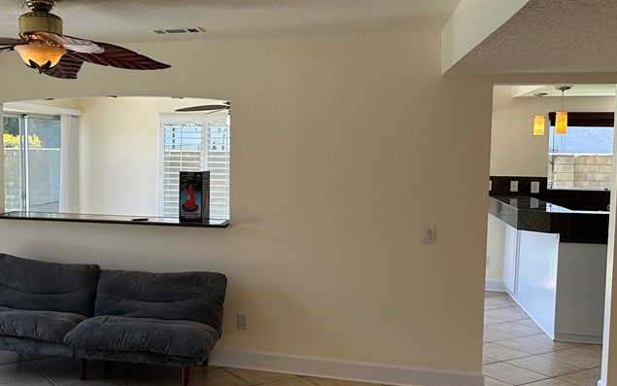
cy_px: 191
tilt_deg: -2.9
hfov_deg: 46.3
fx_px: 689
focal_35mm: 41
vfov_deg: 31.3
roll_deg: -0.6
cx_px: 148
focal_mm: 6.86
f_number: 1.78
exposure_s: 1/389
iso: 80
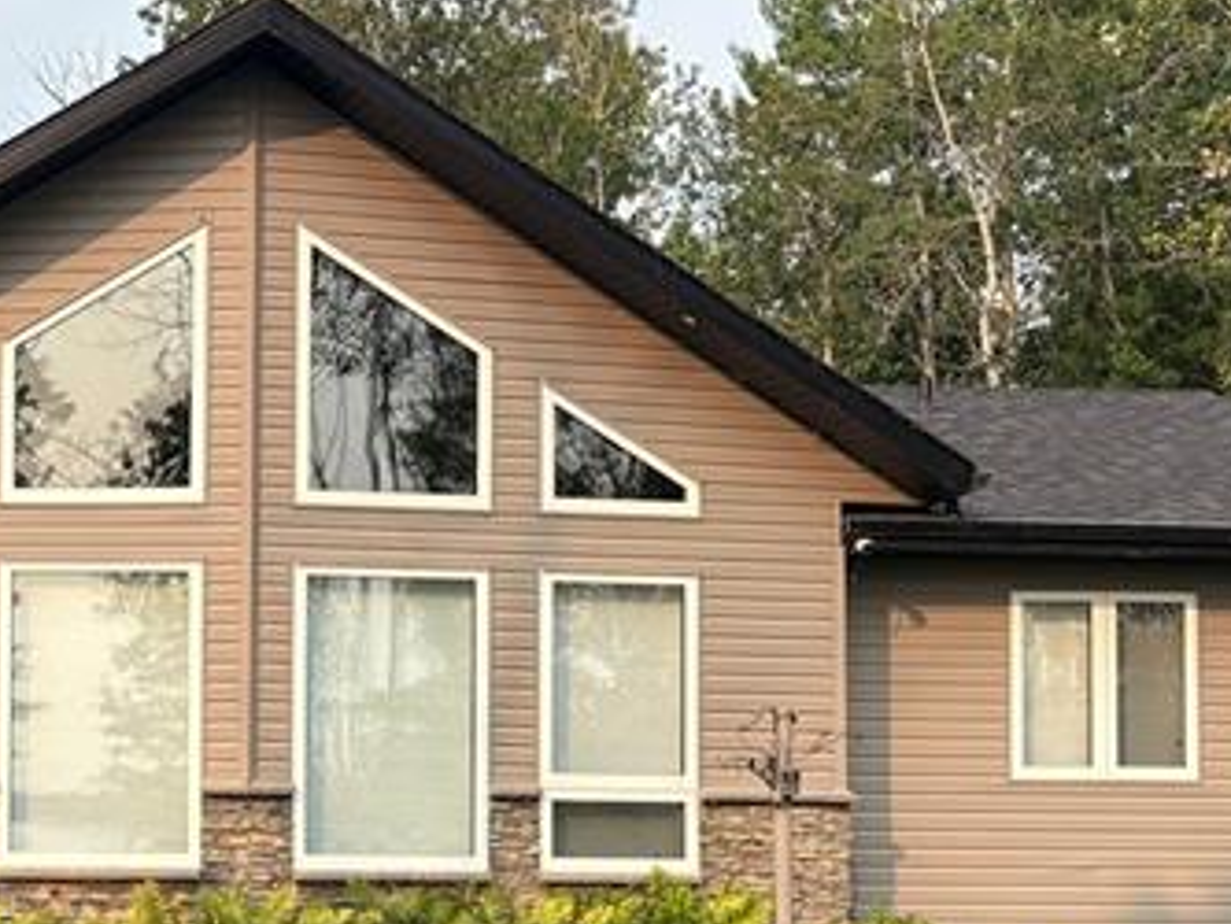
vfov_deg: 18.3
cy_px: 732
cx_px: 129
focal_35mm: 80
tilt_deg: +3.0
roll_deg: -0.6
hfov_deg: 23.8
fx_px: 2846
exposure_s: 1/1667
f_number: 1.6
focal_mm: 5.96
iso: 50
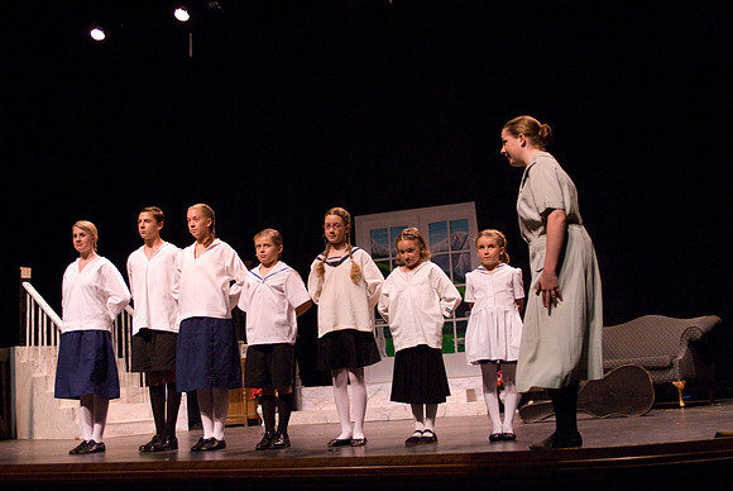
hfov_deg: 42.3
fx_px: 948
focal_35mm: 46
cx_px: 366
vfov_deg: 29.0
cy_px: 246
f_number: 2.8
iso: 1600
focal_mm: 31
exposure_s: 1/200
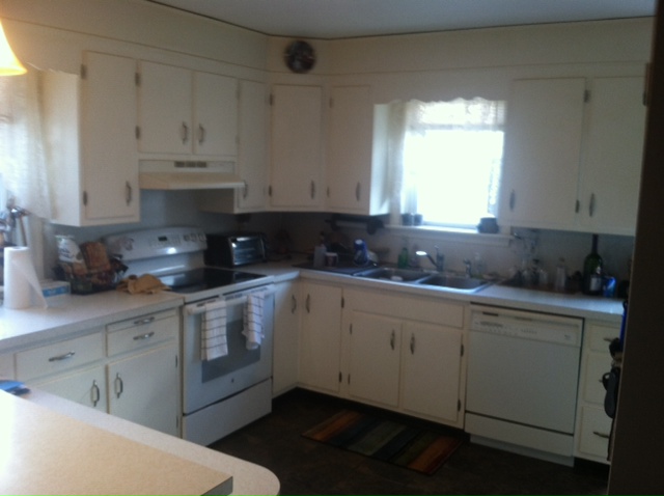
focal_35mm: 35
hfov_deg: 52.7
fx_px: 670
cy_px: 248
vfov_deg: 40.6
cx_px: 332
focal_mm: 3.85
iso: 100
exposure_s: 1/15
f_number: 2.8
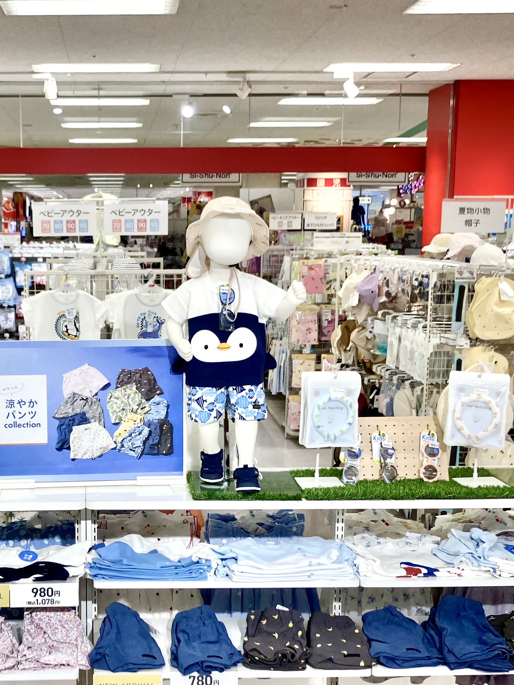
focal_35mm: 50
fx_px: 990
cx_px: 90
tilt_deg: -10.7
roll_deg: +0.7
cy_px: 429
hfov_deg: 28.4
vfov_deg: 38.0
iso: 32
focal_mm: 3.99
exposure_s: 1/100
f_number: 1.8
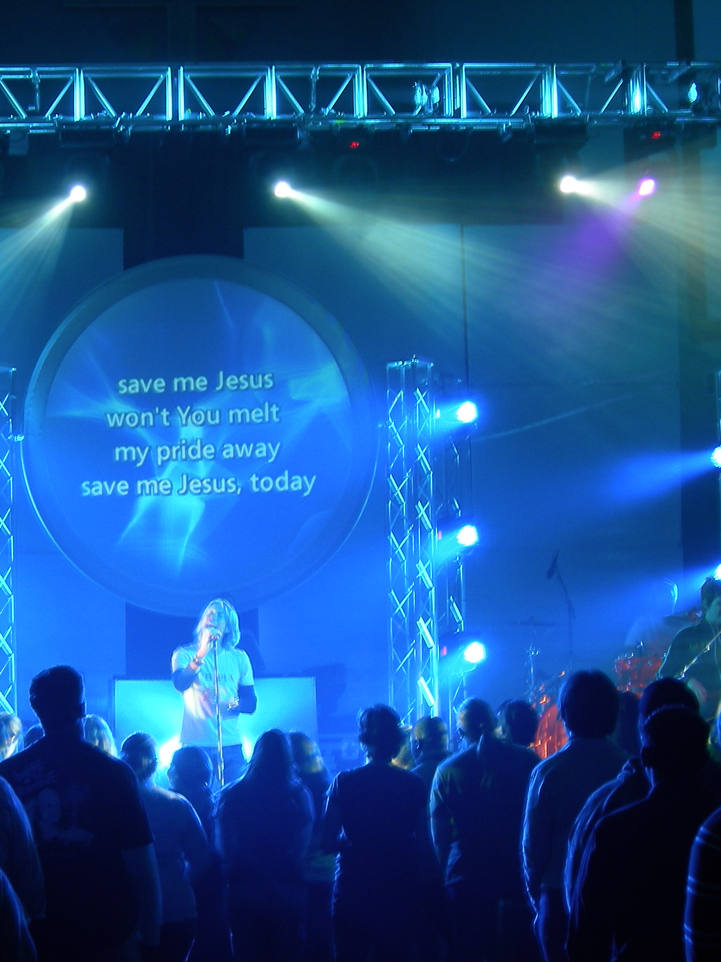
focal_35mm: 77
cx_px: 208
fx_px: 2139
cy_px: 484
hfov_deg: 19.0
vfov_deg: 25.3
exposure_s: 1/4.4
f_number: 3.3
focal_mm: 11.9
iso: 64
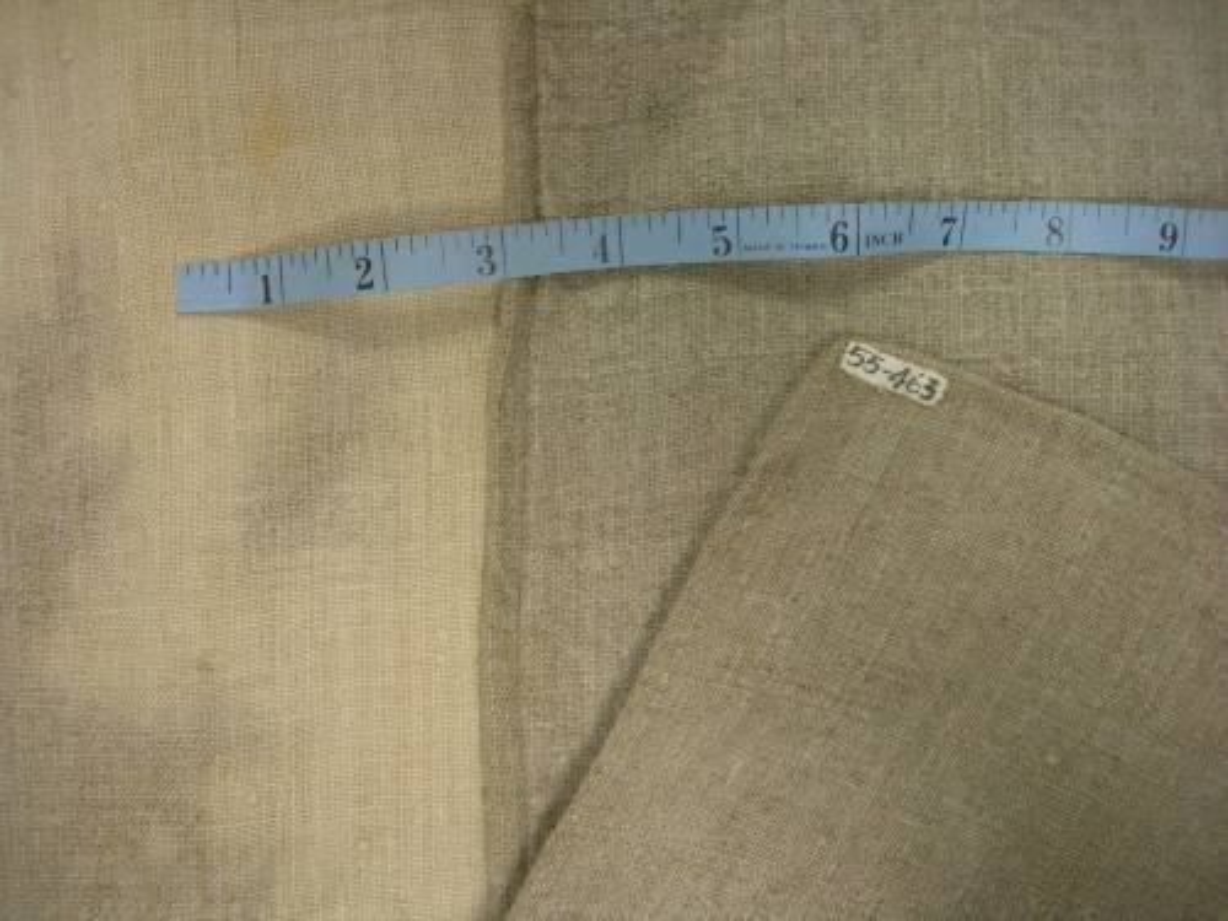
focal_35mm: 38
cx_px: 614
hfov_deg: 49.0
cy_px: 460
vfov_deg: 37.7
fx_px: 1348
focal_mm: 7.8
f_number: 2.8
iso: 50
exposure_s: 1/12
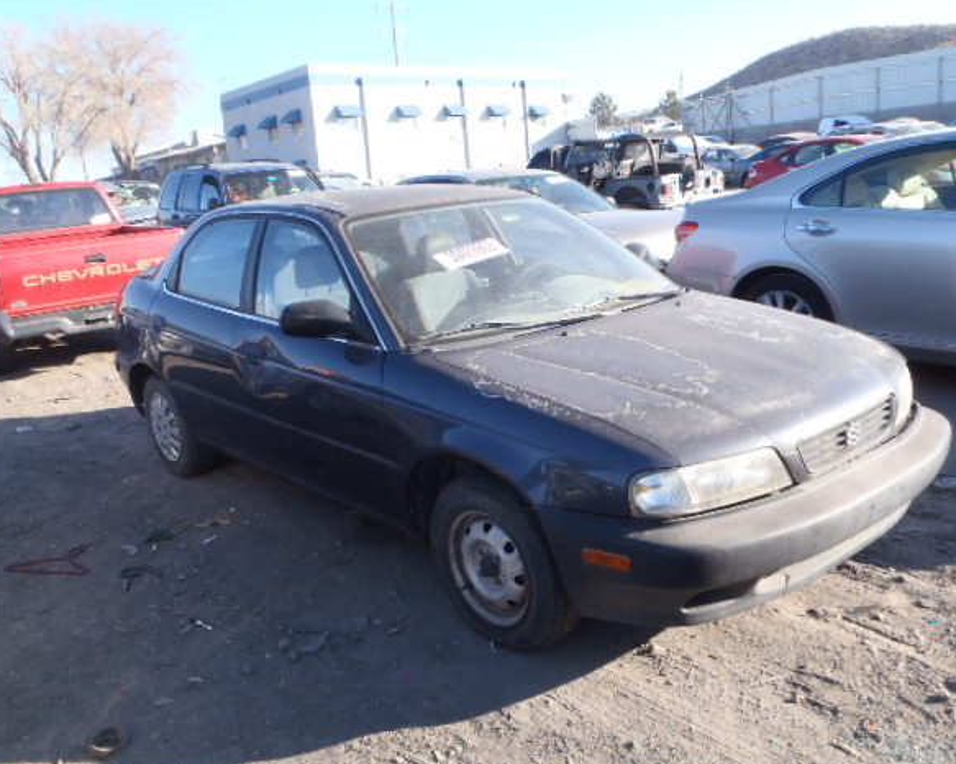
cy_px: 382
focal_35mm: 30
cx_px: 502
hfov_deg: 58.8
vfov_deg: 48.5
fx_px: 849
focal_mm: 5
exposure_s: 1/200
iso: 100
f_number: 4.5
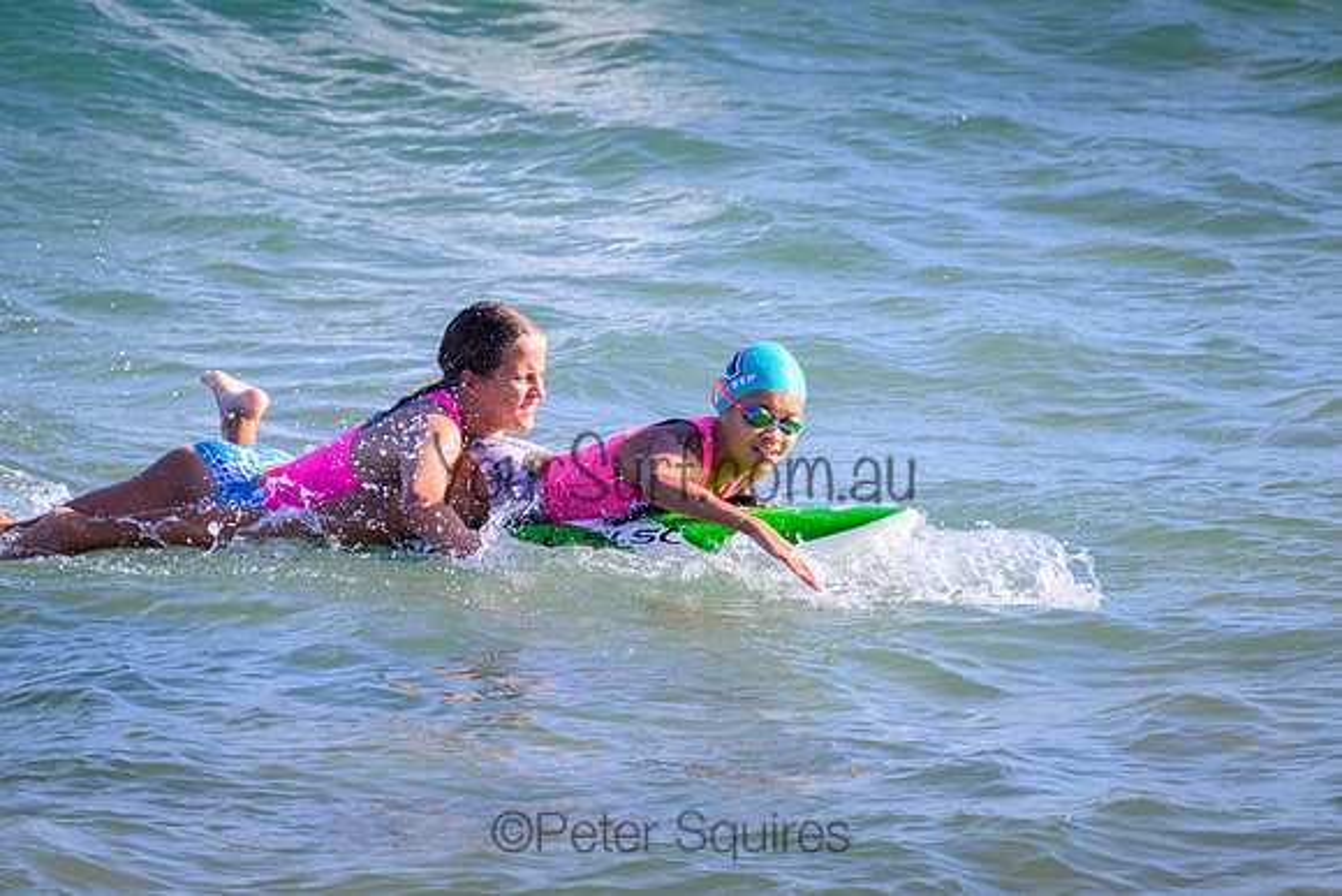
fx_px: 29828
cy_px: 448
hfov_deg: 2.6
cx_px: 671
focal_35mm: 800
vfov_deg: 1.7
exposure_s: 1/2000
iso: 2000
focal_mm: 800
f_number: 11
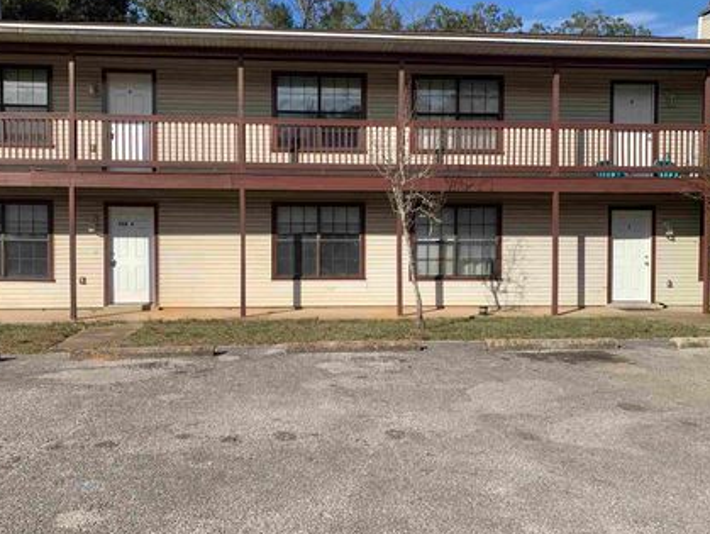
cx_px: 317
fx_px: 636
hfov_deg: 58.2
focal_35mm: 31
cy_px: 265
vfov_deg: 45.5
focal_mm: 4.25
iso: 25
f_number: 1.8
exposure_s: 1/2755
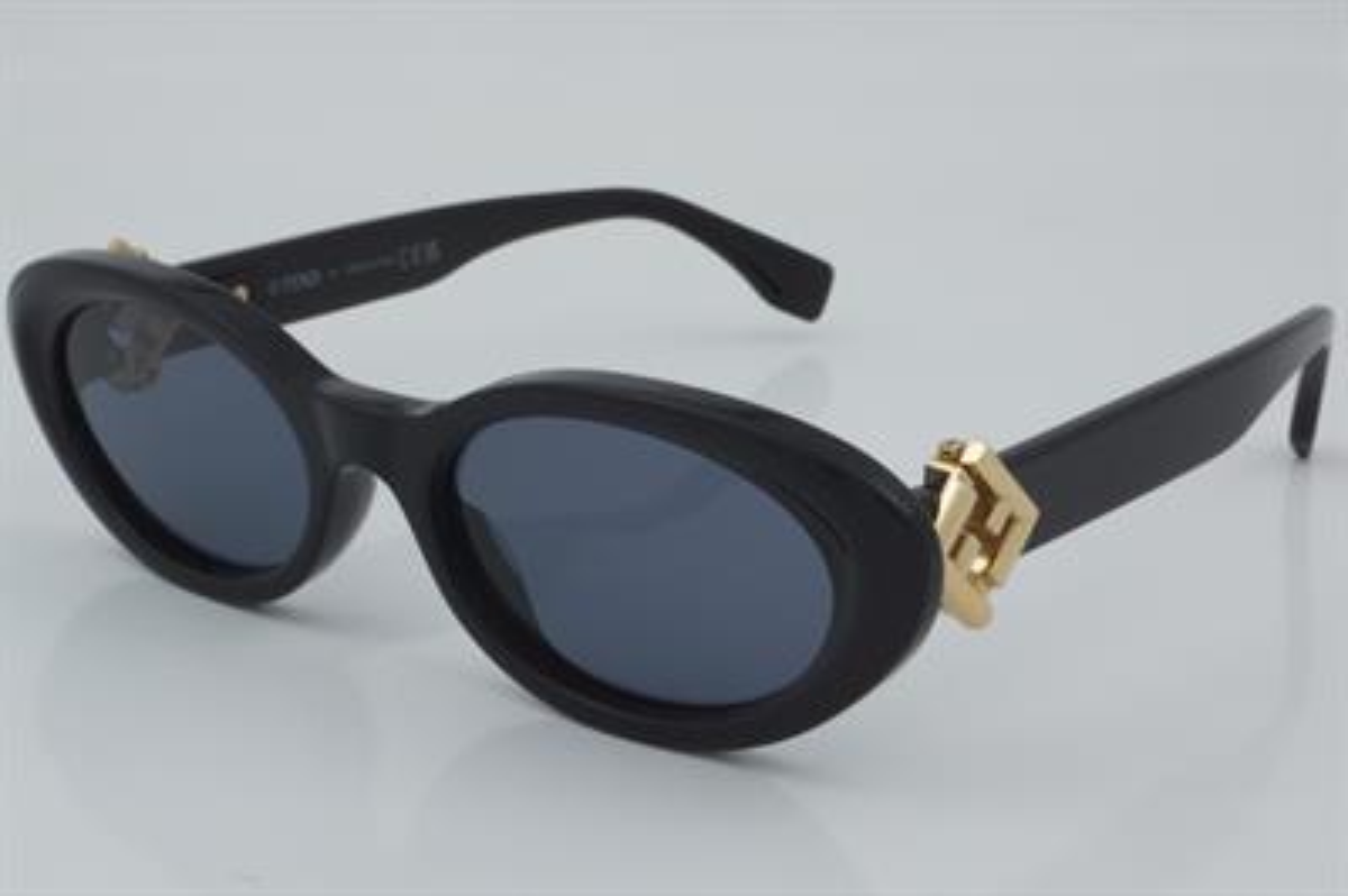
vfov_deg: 18.2
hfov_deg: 27.0
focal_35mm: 75
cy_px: 448
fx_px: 2806
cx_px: 674
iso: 100
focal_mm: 50
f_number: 32
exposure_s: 1/4
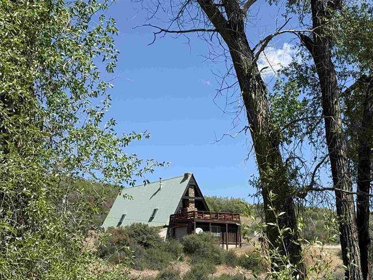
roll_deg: +0.9
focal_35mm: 76
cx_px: 217
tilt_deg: +5.6
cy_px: 221
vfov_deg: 19.2
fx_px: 819
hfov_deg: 25.6
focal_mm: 6.76
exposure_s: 1/4098
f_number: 1.78
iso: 80
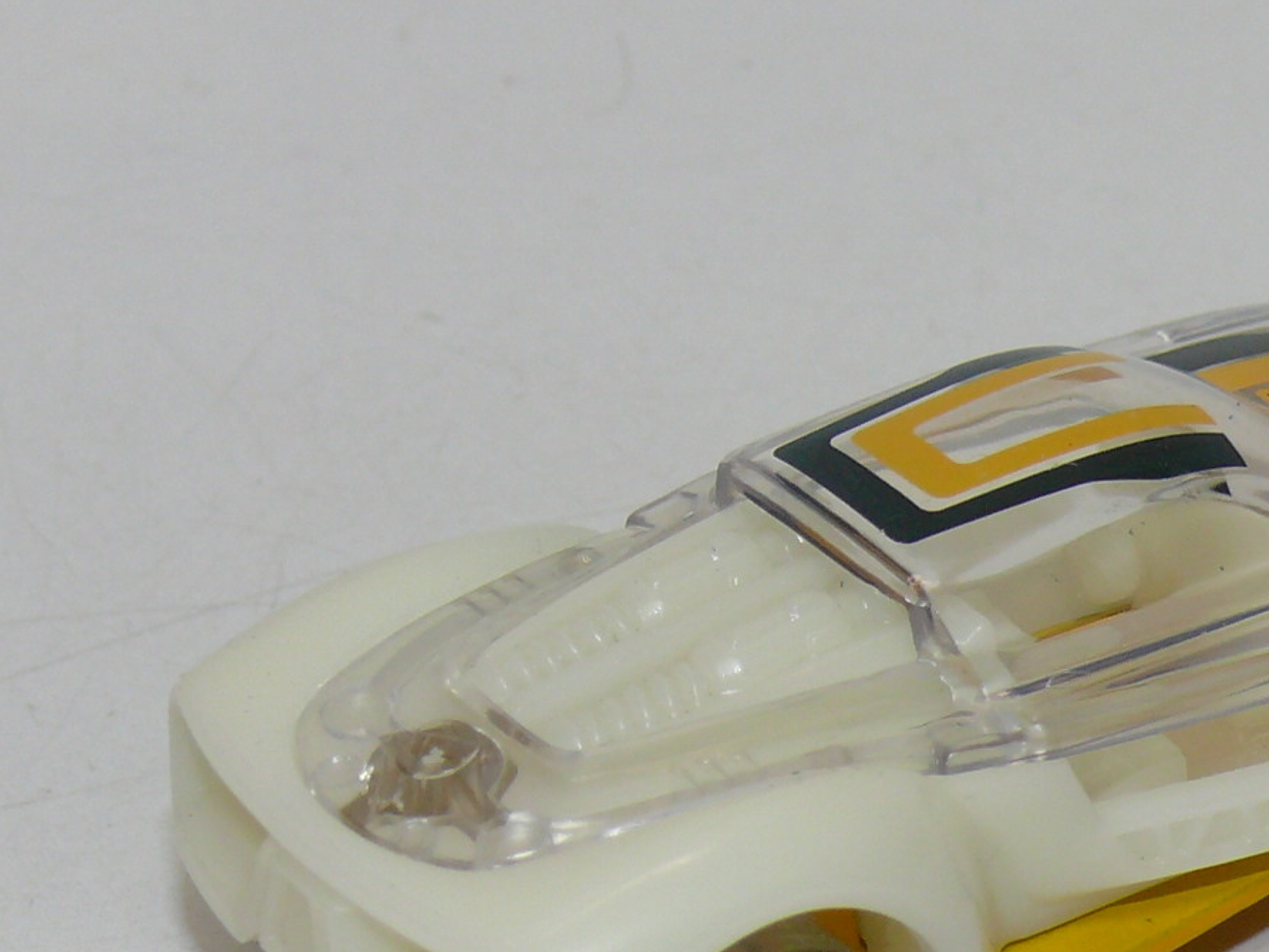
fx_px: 6709
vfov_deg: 8.1
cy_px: 663
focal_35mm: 183
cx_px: 1019
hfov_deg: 10.8
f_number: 4
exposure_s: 1/30
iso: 100
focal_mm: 13.3
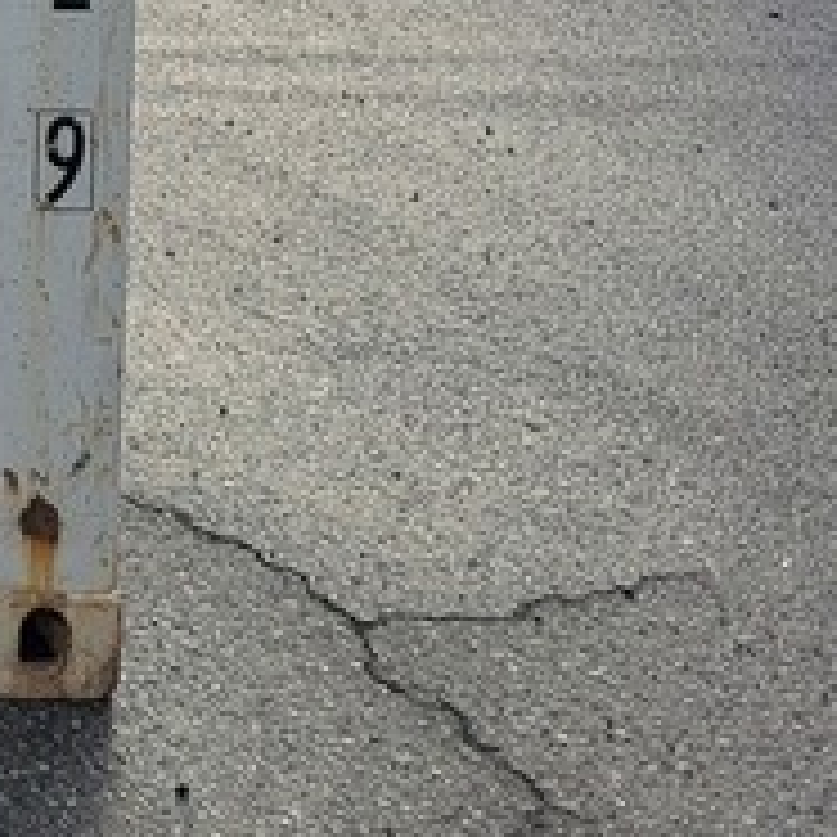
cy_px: -450
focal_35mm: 99
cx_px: -886
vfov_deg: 16.0
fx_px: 2708
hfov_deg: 14.3
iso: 40
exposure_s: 1/485
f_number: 1.8
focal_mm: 5.4
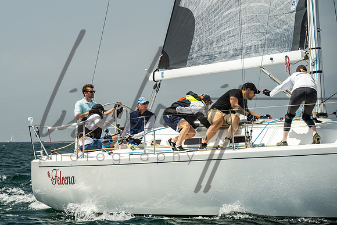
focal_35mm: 179
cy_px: 82
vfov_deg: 7.7
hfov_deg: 11.5
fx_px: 1671
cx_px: 122
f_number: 6.3
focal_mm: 140
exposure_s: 1/1000
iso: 320
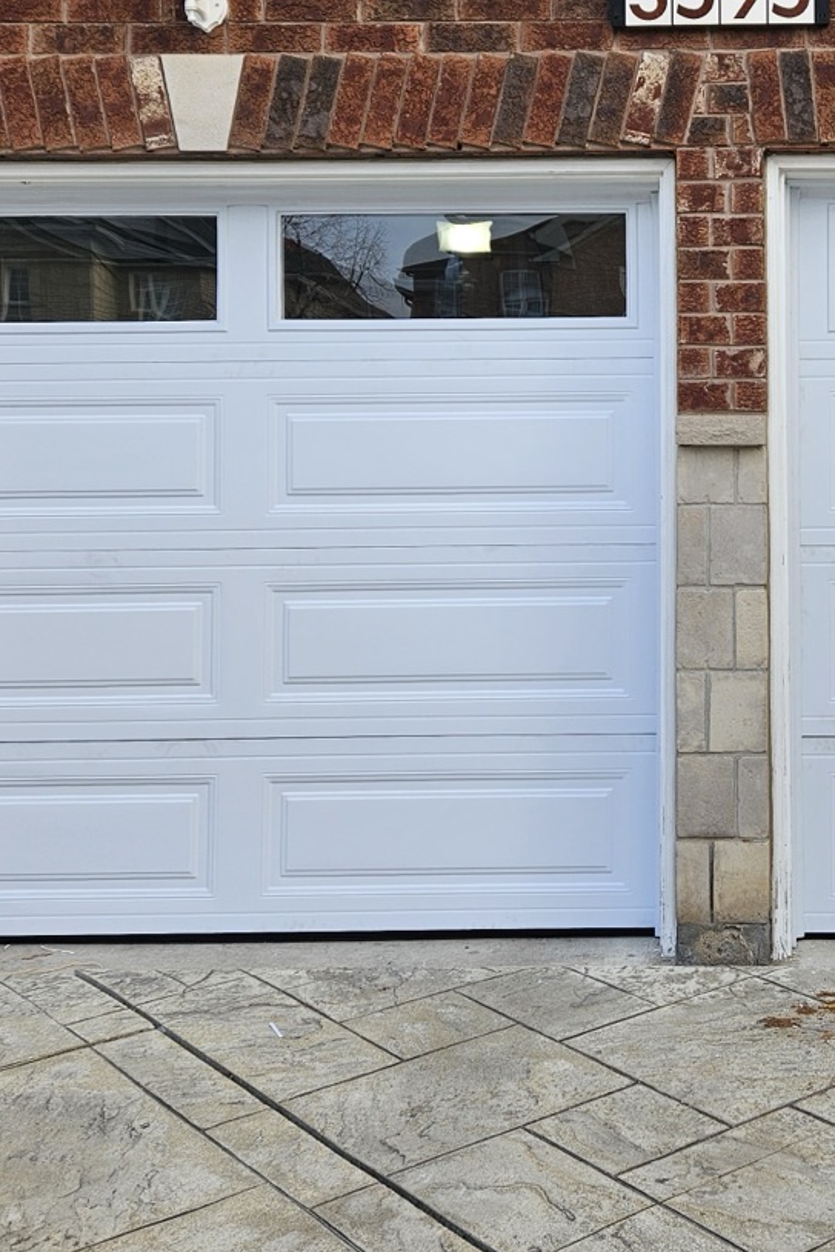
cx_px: 789
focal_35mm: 47
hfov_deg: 27.4
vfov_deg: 41.5
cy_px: 443
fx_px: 1634
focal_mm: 5.4
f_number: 1.8
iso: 25
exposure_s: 1/268
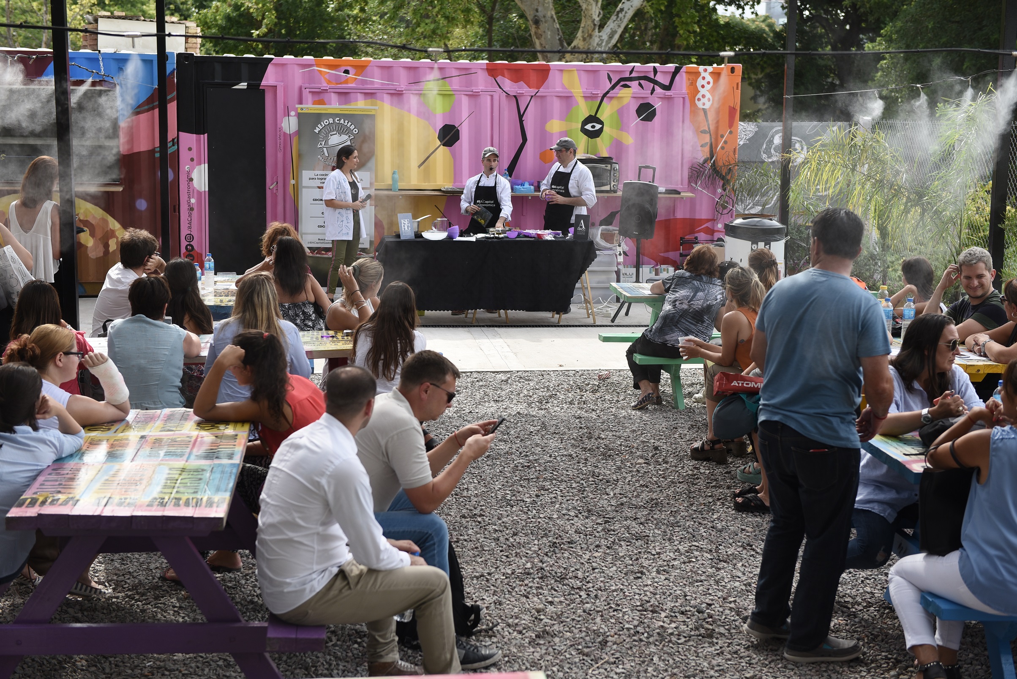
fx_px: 1583
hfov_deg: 35.6
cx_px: 508
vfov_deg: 24.2
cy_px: 340
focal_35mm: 56
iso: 200
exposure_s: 1/500
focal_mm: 56
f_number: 4
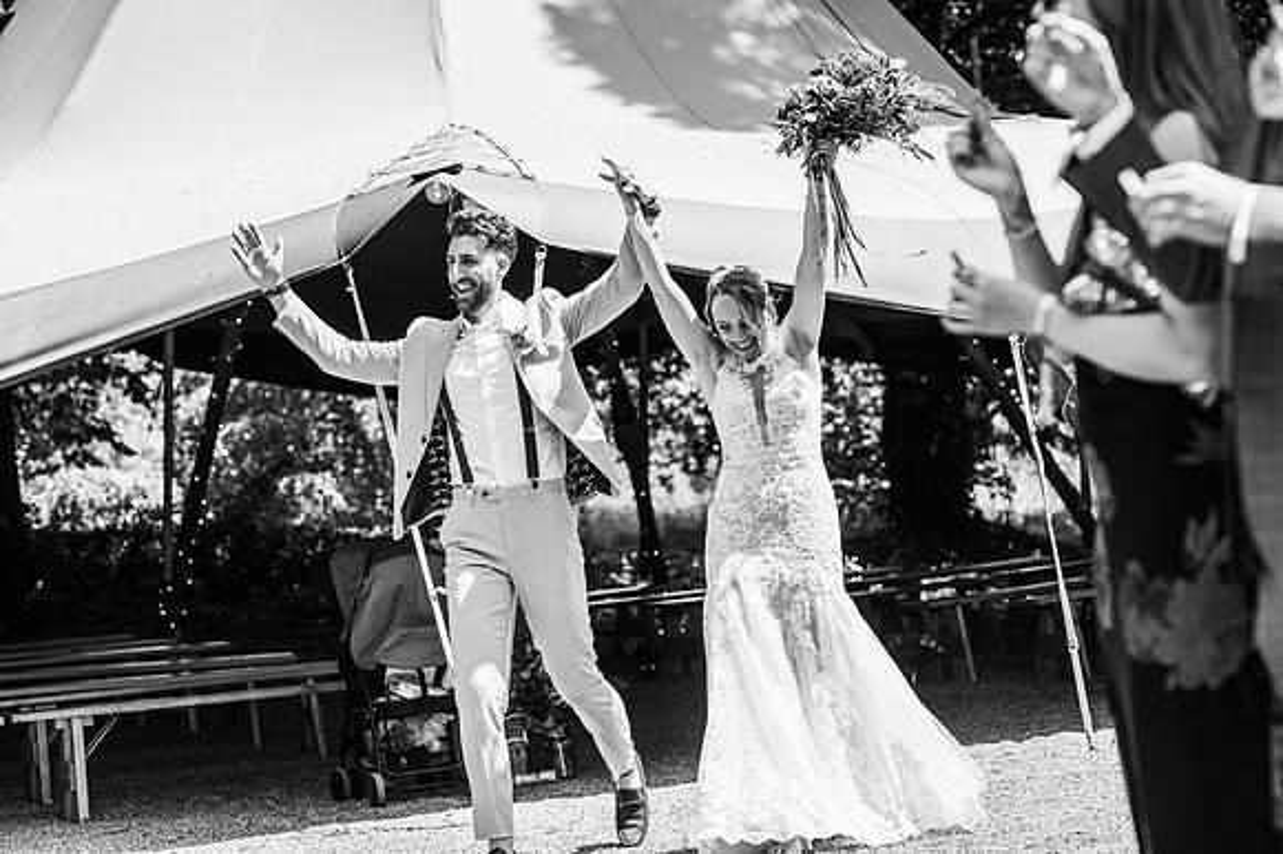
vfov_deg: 16.1
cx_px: 642
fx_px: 3027
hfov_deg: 23.9
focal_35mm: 85
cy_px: 427
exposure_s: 1/640
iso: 100
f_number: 4
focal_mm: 85
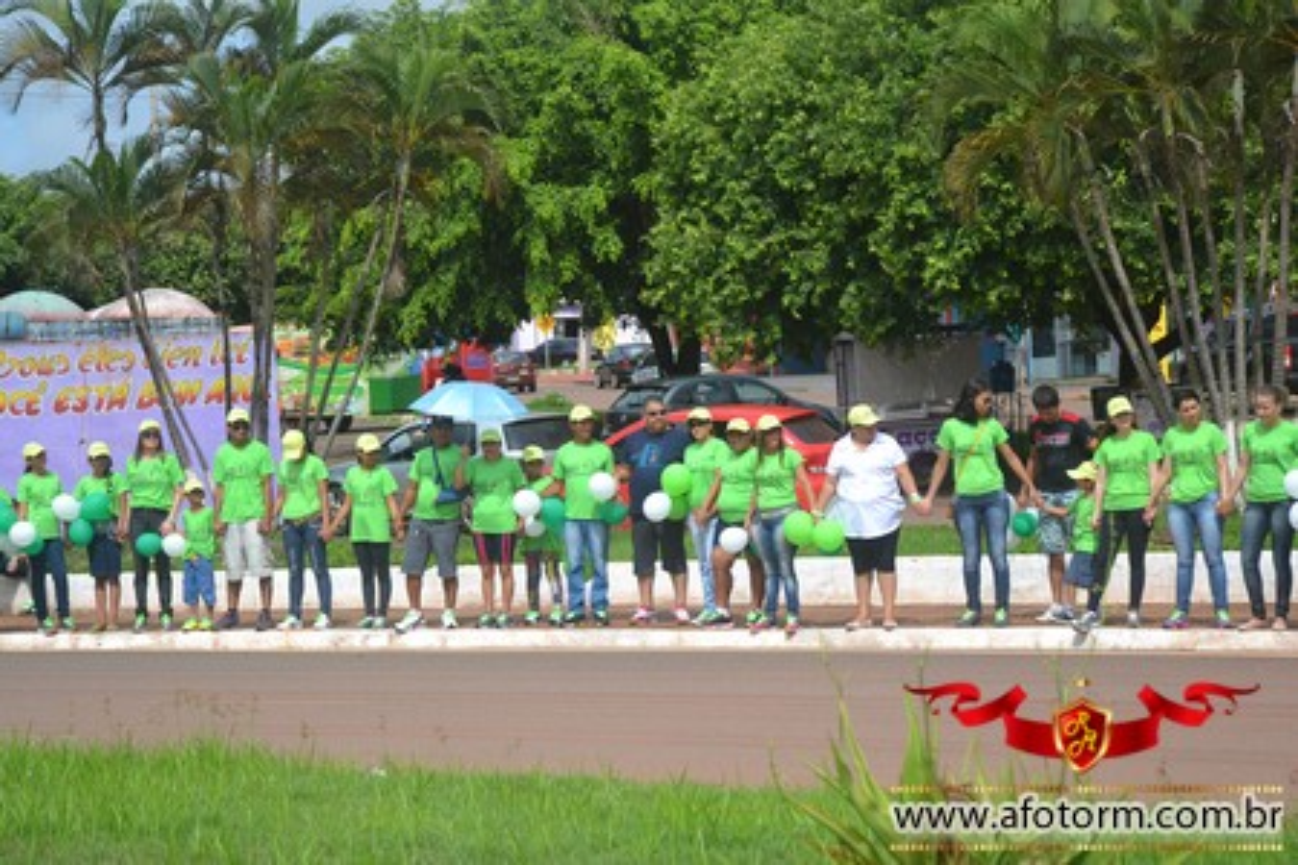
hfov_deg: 20.6
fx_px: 3569
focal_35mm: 99
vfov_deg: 13.8
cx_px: 649
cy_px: 432
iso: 100
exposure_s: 1/500
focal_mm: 66
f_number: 5.6
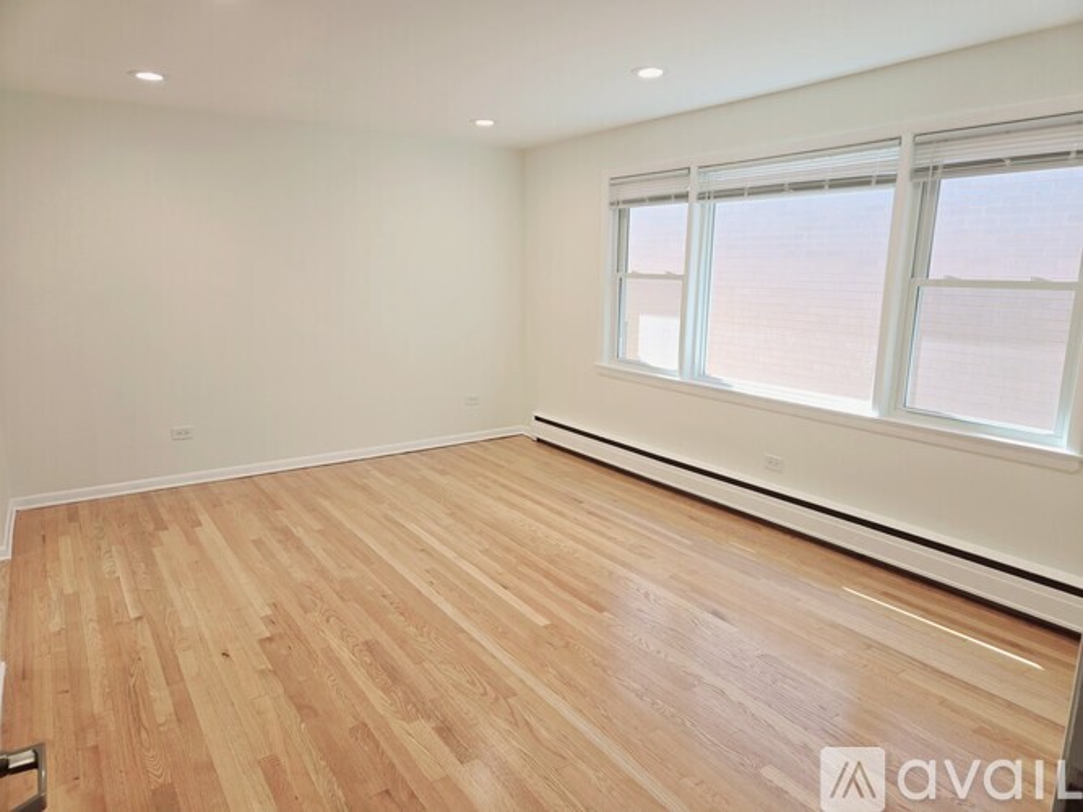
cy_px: 406
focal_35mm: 23
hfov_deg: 73.9
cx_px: 542
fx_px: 719
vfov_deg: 58.9
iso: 25
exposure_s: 1/70.4
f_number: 1.8
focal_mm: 5.4
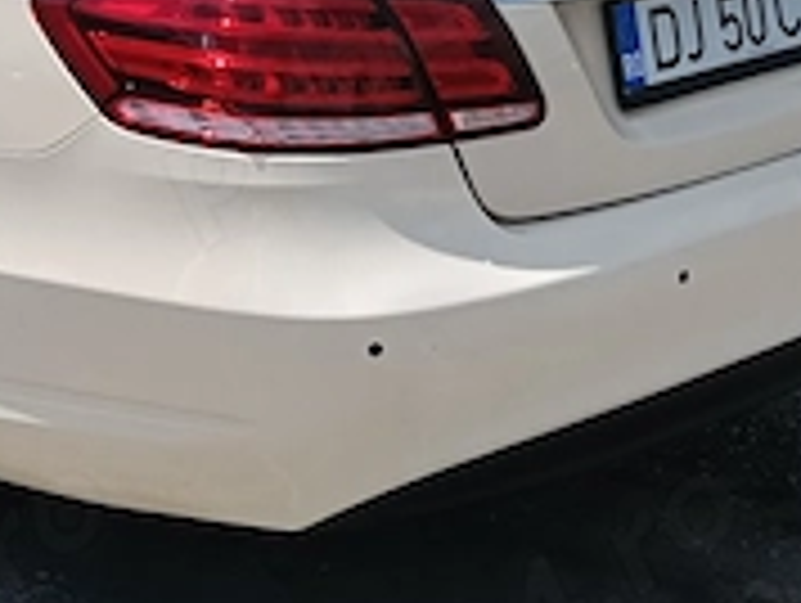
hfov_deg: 21.2
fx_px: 2109
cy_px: 50
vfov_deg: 16.1
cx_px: 130
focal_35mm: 91
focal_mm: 3.98
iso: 64
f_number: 1.8
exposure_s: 1/1070
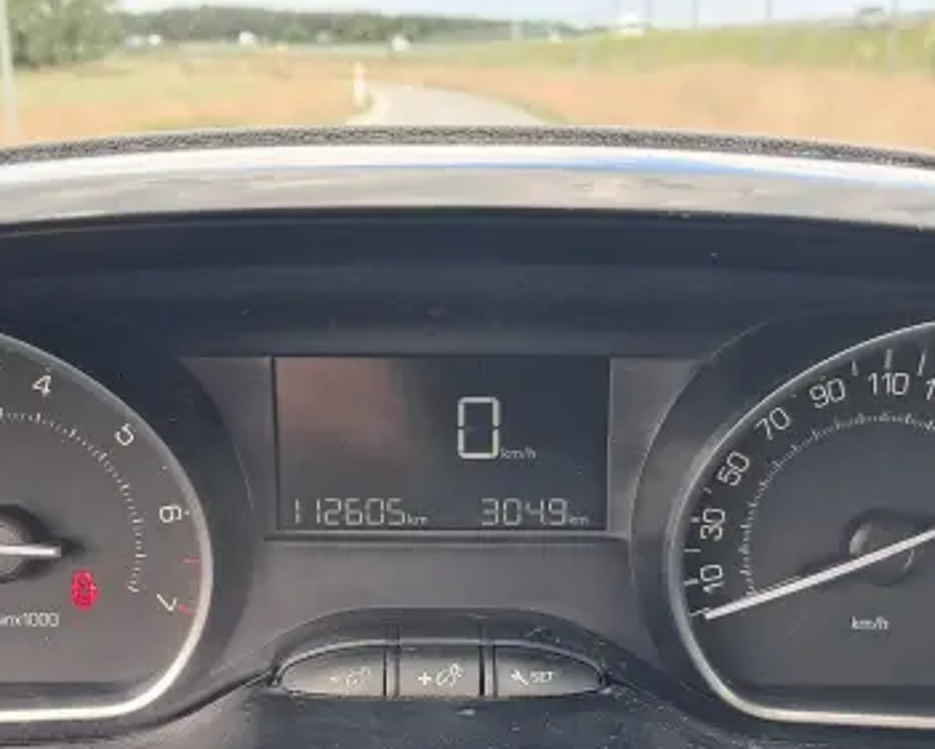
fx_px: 1329
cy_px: 605
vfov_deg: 30.7
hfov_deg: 38.8
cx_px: 434
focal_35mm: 48
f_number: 1.8
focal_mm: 4
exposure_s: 1/50
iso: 50
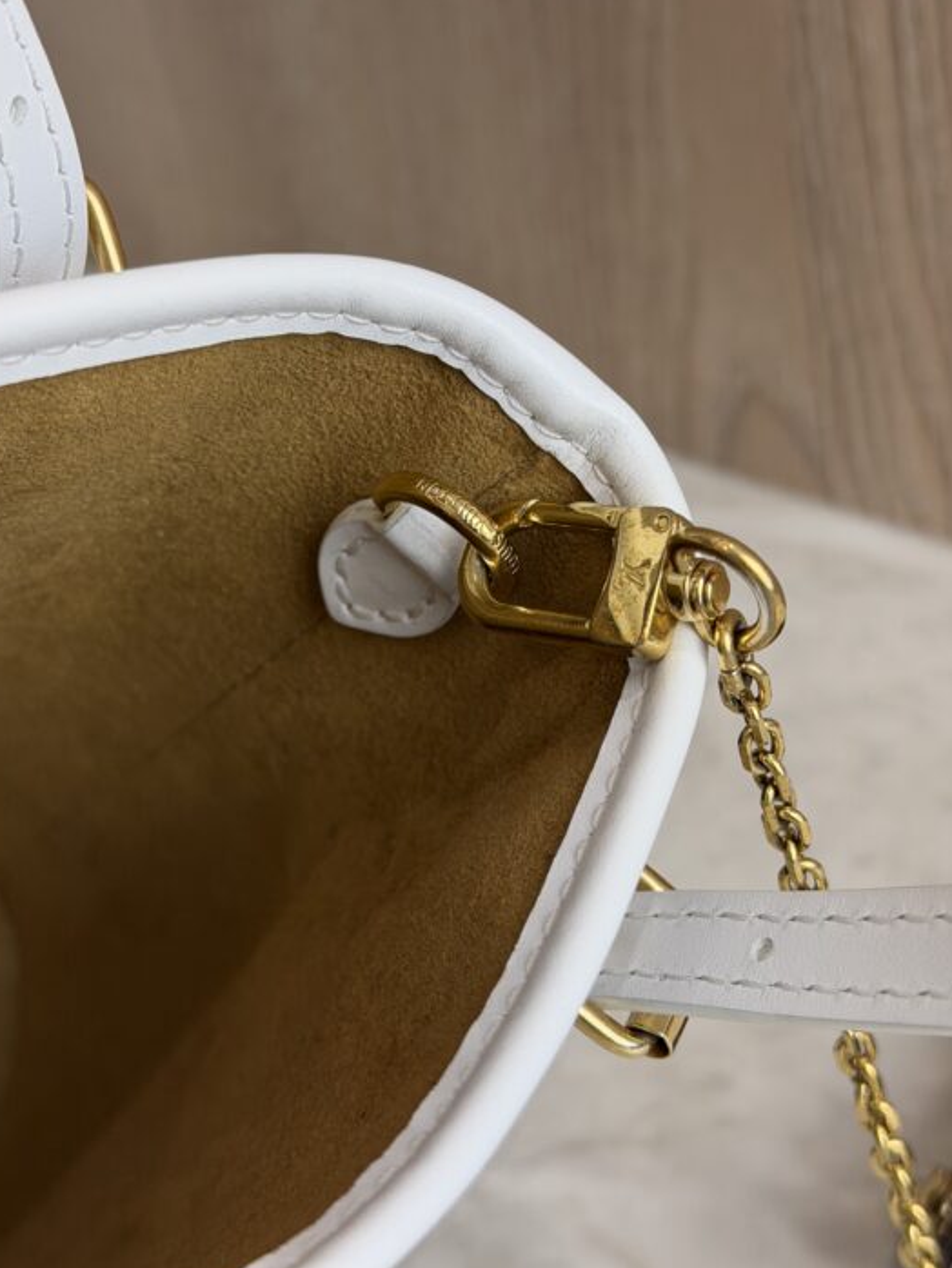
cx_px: 461
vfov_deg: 34.9
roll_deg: +12.8
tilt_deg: -33.1
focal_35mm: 55
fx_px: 2016
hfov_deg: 26.6
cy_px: 560
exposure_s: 1/120
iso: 80
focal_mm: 6.76
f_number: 1.78
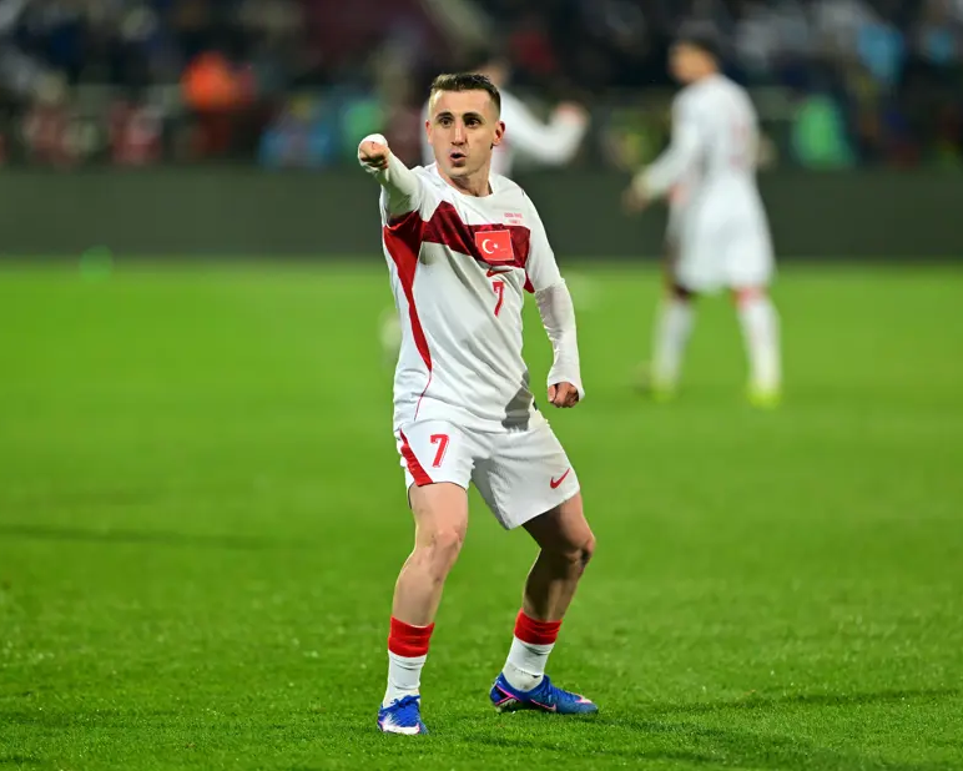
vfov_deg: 3.4
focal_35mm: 452
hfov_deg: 4.3
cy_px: 386
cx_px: 477
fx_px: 12886
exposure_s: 1/1600
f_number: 2.8
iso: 2500
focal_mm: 400
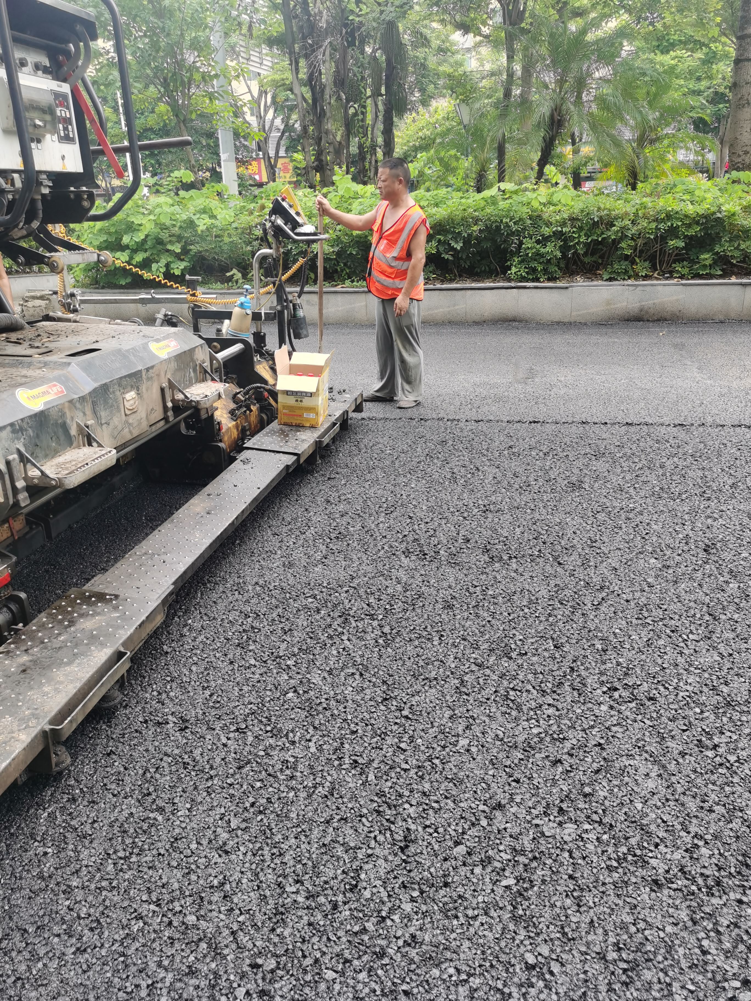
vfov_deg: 65.3
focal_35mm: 27
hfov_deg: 51.4
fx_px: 781
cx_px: 376
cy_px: 500
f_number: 1.8
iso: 50
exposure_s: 1/279
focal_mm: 5.58
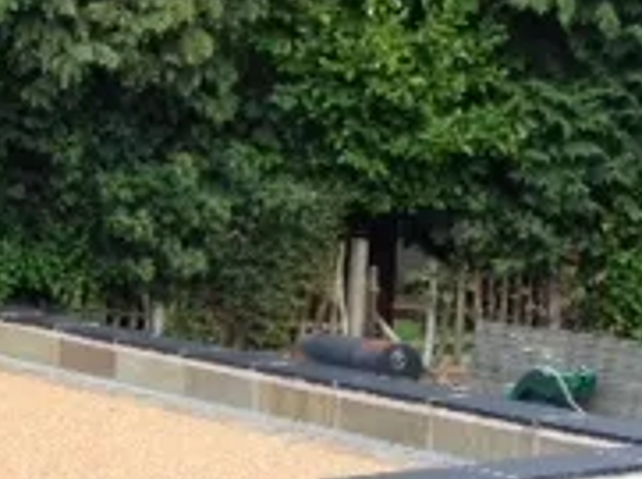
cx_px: -206
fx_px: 2166
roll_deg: +0.6
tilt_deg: -10.4
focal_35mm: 117
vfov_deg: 12.5
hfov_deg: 16.0
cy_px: 408
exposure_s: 1/259
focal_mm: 4.12
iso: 50
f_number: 2.4
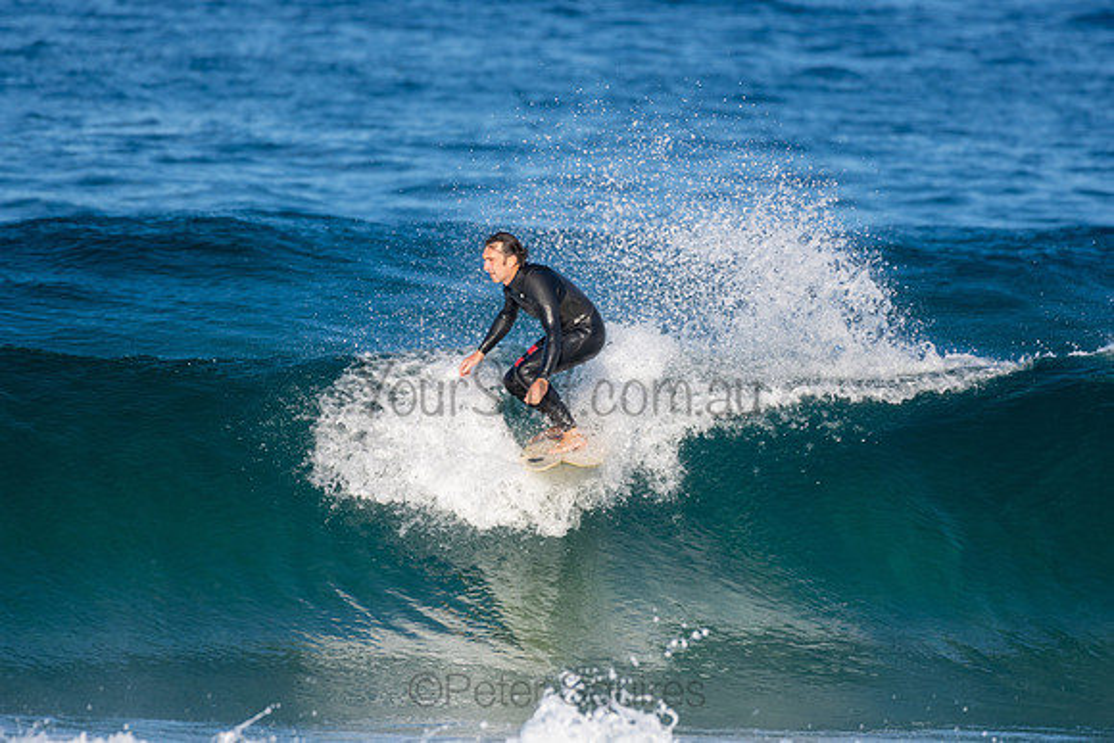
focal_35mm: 750
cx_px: 557
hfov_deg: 2.7
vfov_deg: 1.8
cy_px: 372
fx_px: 23213
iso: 250
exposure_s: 1/1250
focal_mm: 500
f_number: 5.6
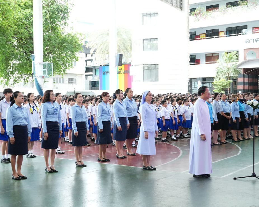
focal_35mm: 57
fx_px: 434
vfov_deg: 26.9
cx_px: 117
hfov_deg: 33.2
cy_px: 104
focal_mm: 33
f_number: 4.5
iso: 2500
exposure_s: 1/125
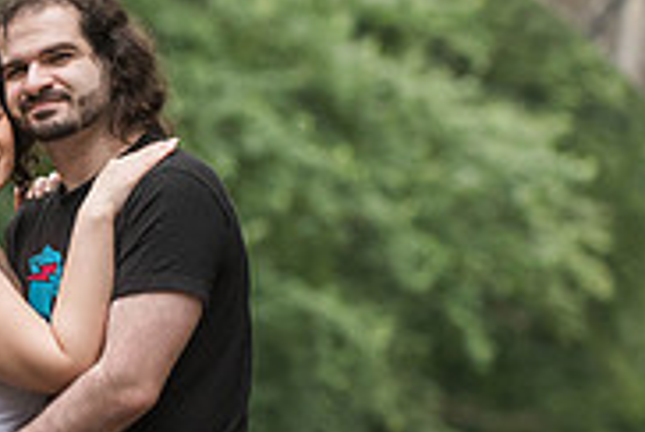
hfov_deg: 4.5
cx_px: -178
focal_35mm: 455
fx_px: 8165
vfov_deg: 3.0
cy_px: 201
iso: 1600
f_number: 4
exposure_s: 1/320
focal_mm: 135
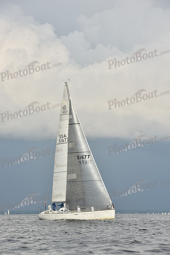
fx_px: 1062
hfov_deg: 9.2
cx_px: 85
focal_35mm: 150
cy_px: 128
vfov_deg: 13.7
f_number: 10
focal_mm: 150
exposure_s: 1/1250
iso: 250
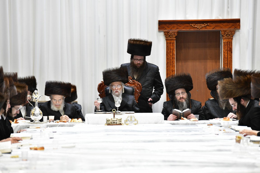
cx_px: 130
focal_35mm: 200
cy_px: 86
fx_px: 1444
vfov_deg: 6.9
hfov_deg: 10.3
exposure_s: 1/100
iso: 1600
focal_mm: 200
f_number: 5.6
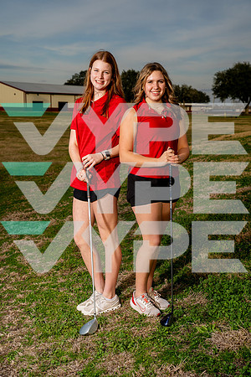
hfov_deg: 26.0
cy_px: 188
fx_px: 544
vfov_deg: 38.2
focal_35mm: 52
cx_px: 126
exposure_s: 1/1000
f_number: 5.6
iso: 100
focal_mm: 52
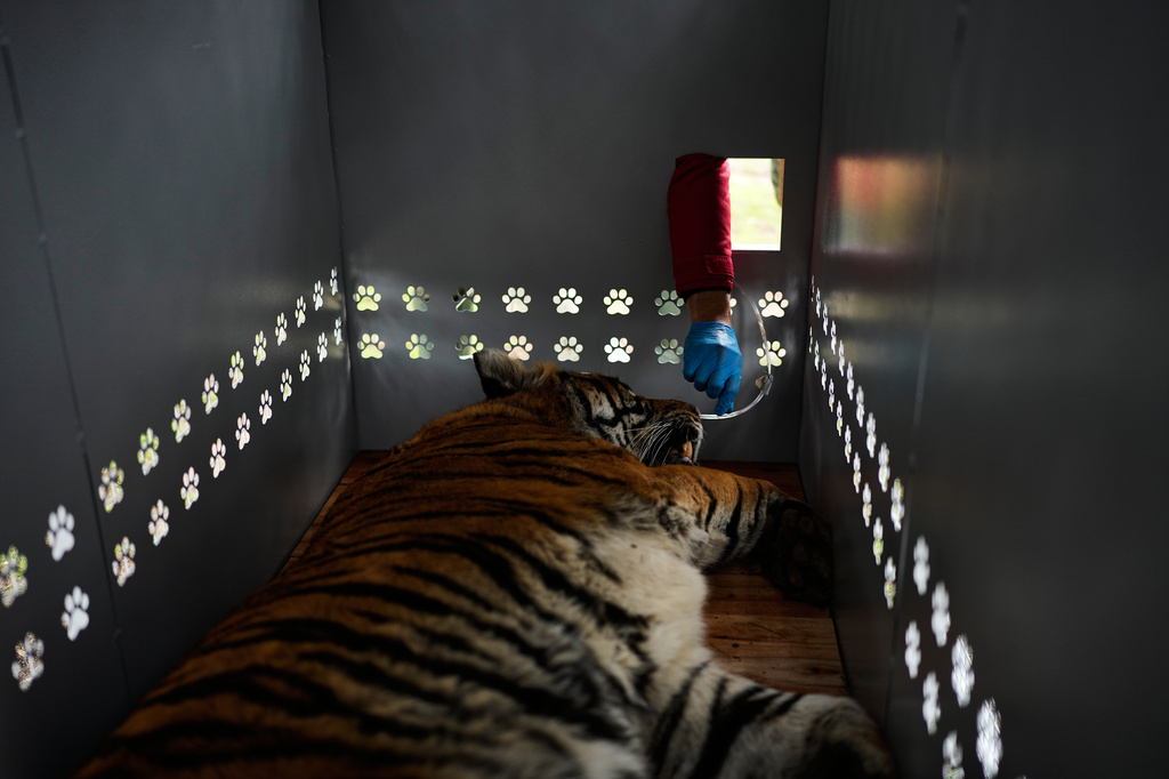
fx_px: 1136
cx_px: 584
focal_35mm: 35
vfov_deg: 37.8
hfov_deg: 54.4
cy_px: 390
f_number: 1.4
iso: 400
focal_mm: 35
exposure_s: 1/250
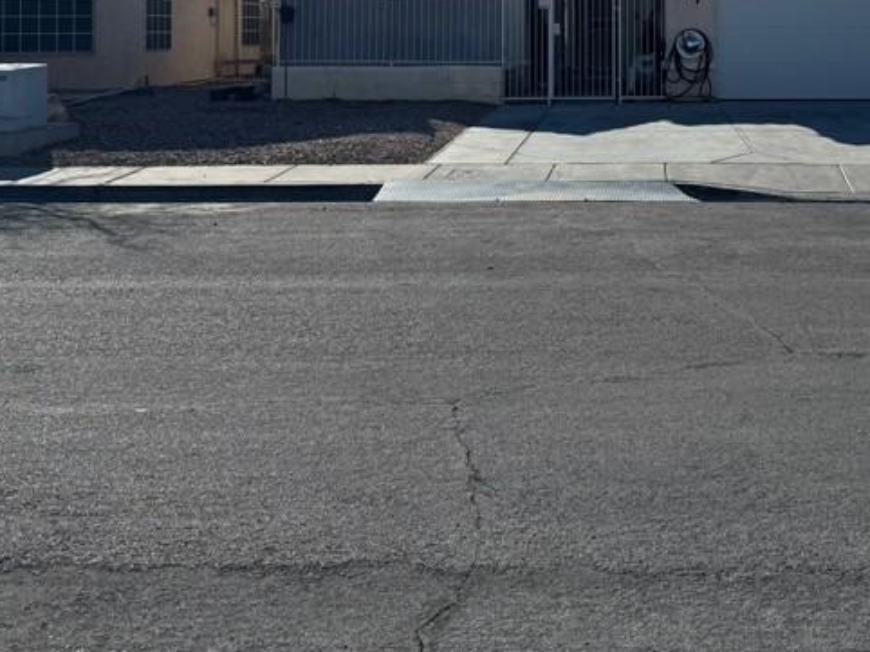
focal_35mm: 51
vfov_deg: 26.8
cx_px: 625
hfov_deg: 36.8
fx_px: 1281
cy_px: -20
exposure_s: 1/7937
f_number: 1.78
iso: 80
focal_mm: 6.76
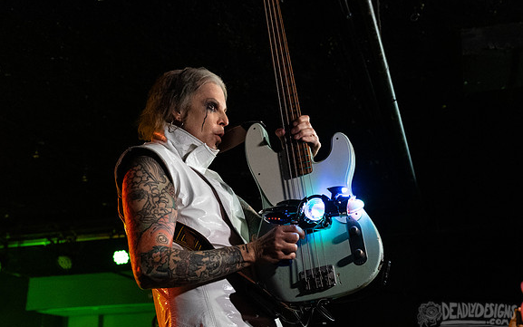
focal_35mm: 45
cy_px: 211
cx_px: 305
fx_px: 642
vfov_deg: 28.5
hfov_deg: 44.2
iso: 2000
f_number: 3.5
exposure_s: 1/160
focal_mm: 31
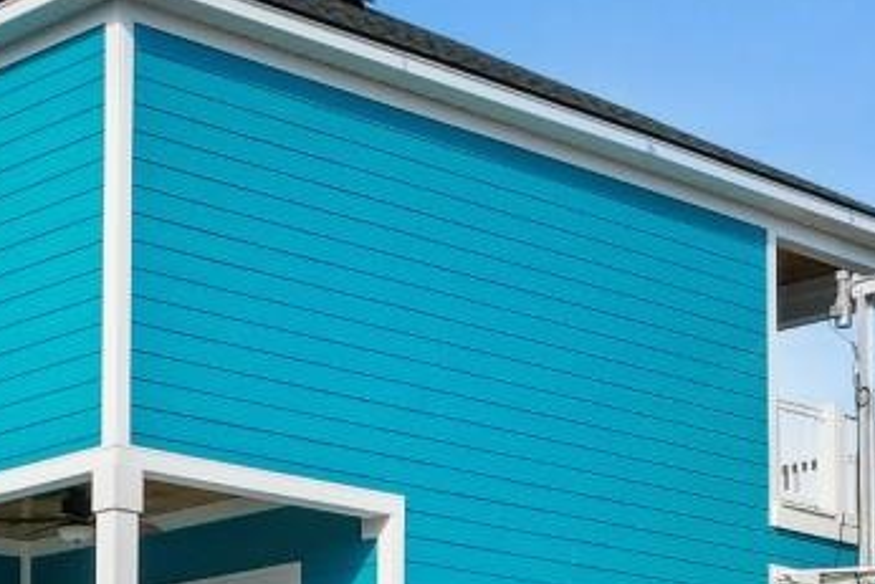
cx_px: 314
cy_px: 943
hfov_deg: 19.8
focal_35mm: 103
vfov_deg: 12.5
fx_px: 2504
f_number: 2.8
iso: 130
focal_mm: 8.38
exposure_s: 1/400
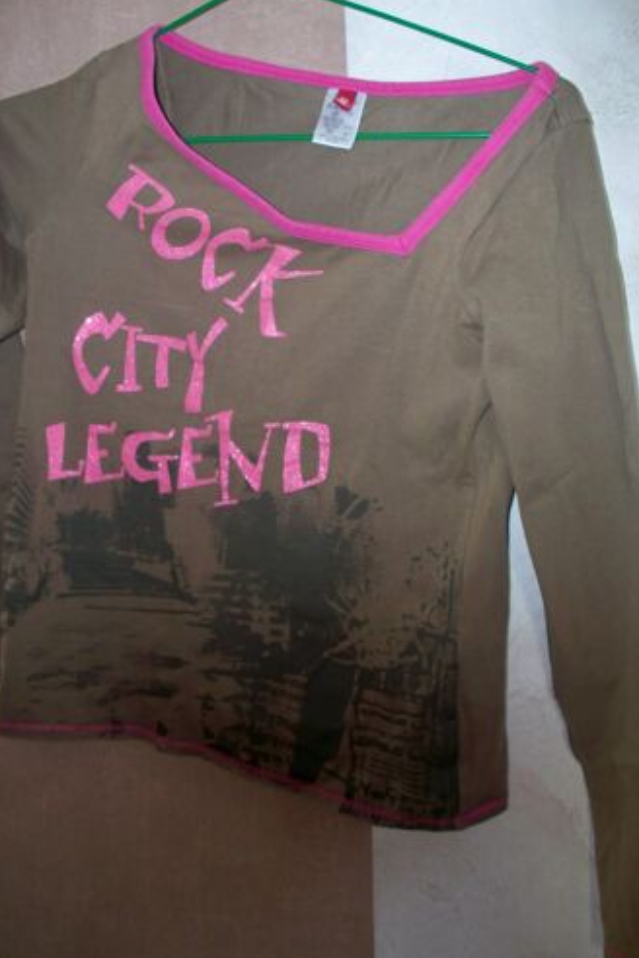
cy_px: 475
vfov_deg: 51.9
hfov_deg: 35.9
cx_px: 283
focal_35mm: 37
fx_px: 985
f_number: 2.8
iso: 200
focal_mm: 7.54
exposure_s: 1/30
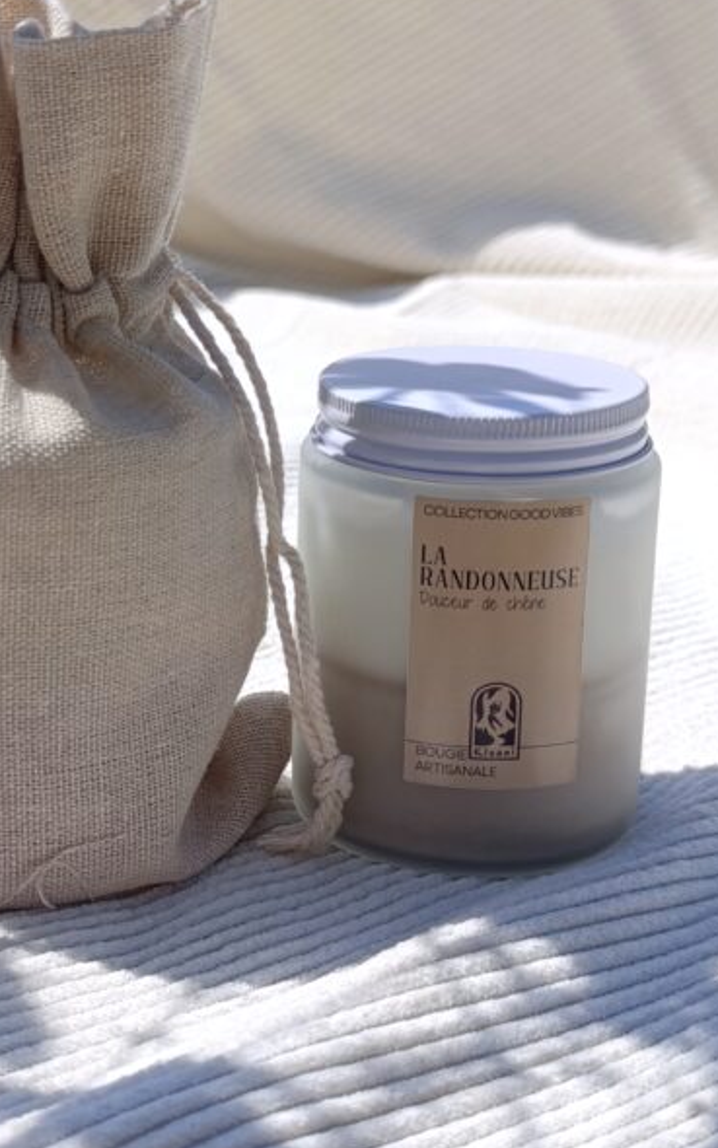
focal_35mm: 33
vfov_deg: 57.9
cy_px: 499
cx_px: 193
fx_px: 1033
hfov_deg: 37.5
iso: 50
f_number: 1.6
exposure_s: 1/846
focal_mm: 6.14
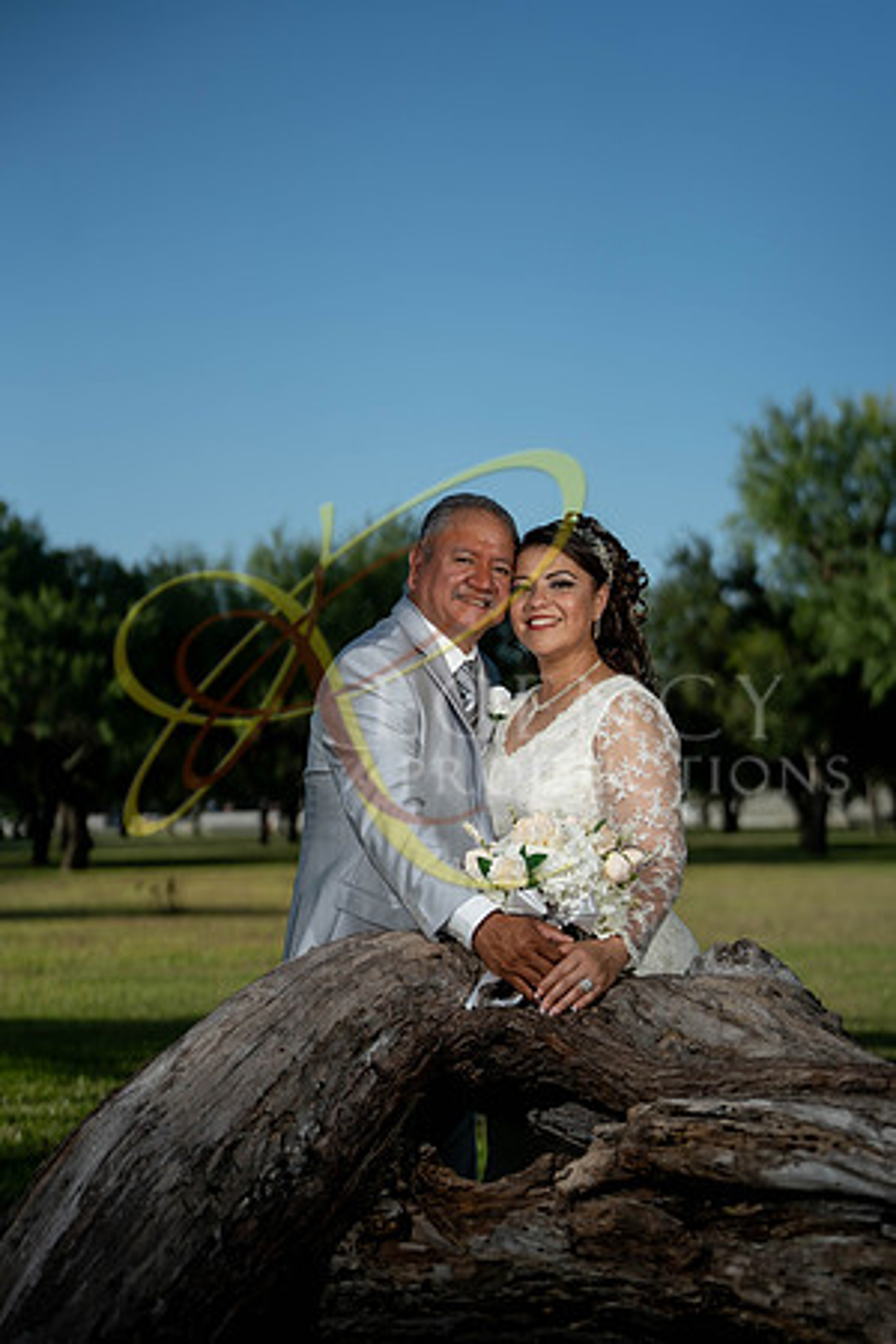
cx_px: 448
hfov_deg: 23.0
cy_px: 672
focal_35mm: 59
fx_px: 2202
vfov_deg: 33.9
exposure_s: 1/5000
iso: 200
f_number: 2.5
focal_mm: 59
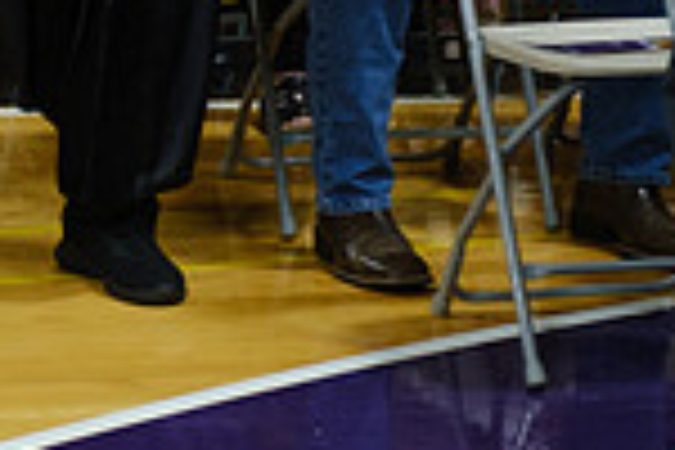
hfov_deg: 8.4
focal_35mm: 239
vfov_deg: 5.6
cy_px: -376
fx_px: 4481
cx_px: -364
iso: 1250
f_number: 3.2
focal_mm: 41.4
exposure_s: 1/100
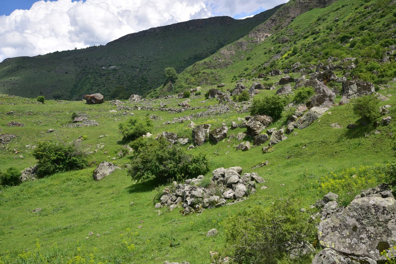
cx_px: 198
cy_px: 132
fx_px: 352
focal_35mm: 32
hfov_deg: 58.7
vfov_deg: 41.1
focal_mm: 32
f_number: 13
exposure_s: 1/125
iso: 160
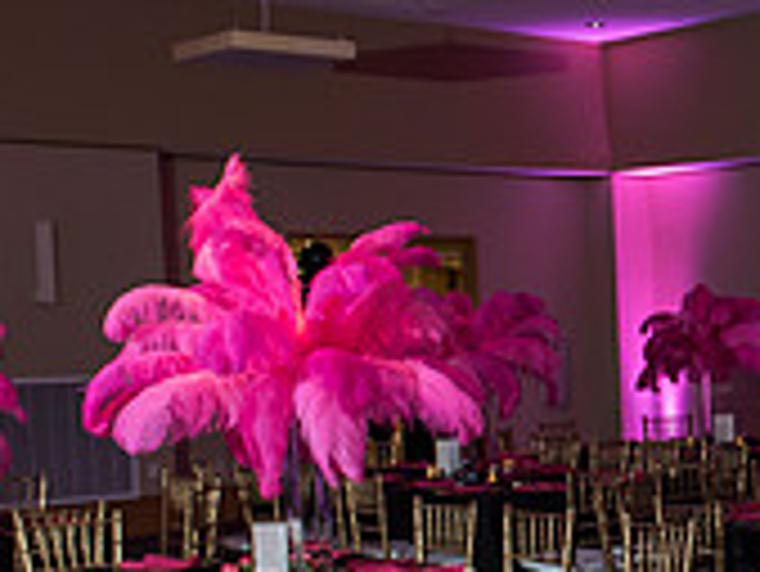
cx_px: 920
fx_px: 1824
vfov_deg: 17.6
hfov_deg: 21.8
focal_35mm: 83
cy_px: 466
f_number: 3.5
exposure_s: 1/60
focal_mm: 24
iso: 800
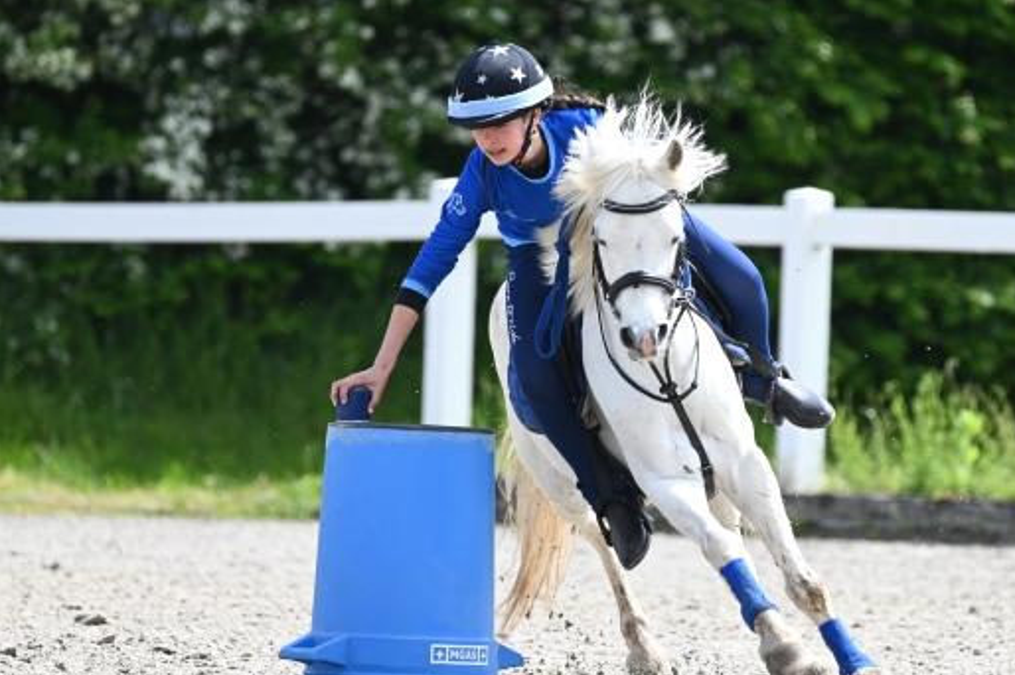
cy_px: 349
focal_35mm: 622
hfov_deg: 3.3
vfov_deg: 2.2
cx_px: 628
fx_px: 17525
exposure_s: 1/1250
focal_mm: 400
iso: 500
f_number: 5.6
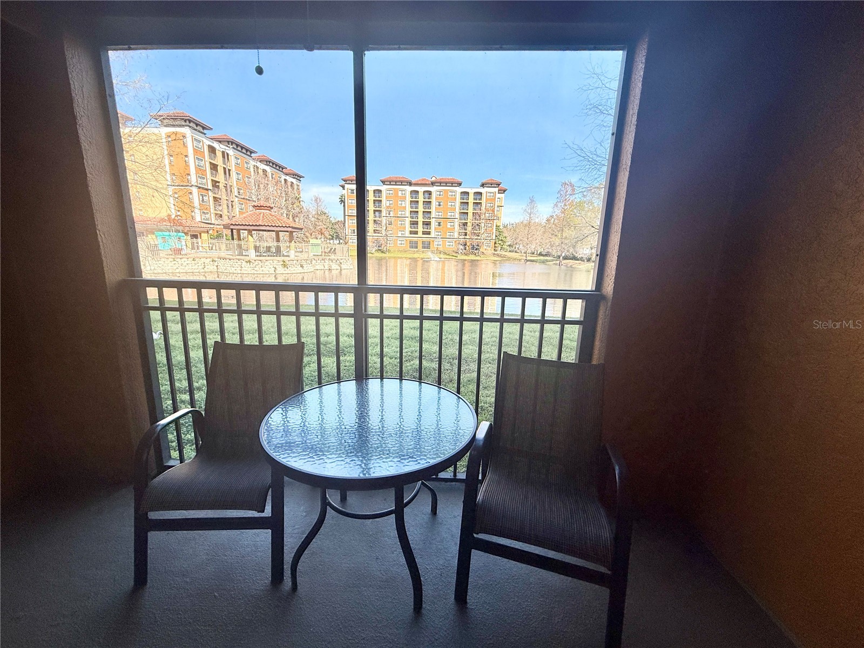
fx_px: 349
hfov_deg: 102.1
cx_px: 432
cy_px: 324
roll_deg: -1.3
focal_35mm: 14
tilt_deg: -12.8
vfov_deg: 85.7
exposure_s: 1/486
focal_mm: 2.22
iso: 50
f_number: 2.2
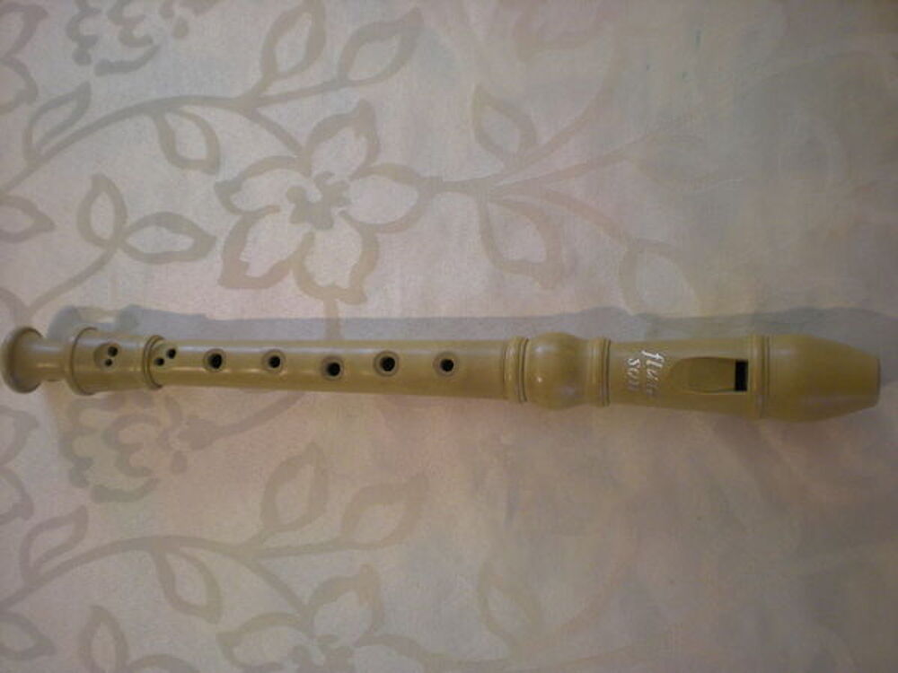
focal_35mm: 38
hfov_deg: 49.0
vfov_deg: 37.7
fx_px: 986
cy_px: 336
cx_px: 449
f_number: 3.1
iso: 200
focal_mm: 6.3
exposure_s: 1/42
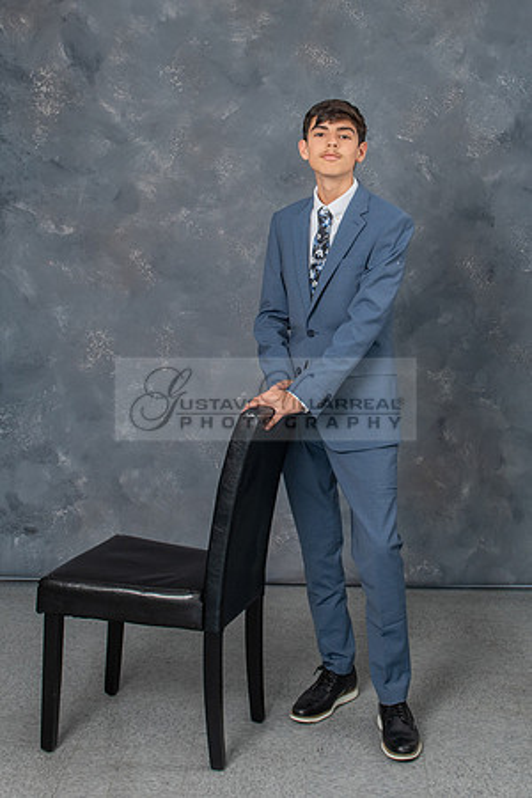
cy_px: 272
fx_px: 1270
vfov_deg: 34.6
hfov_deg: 23.6
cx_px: 337
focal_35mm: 57
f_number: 5.6
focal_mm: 28
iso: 200
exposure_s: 1/160
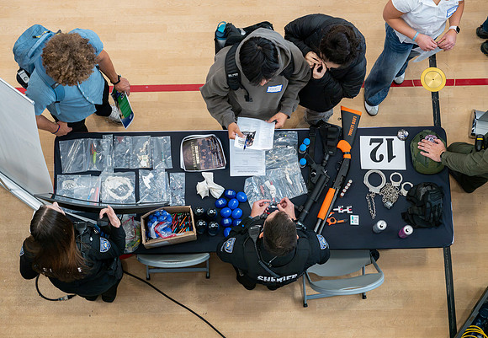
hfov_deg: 33.1
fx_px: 821
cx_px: 235
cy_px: 169
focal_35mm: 60
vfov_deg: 23.2
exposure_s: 1/125
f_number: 7.1
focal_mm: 57
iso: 400
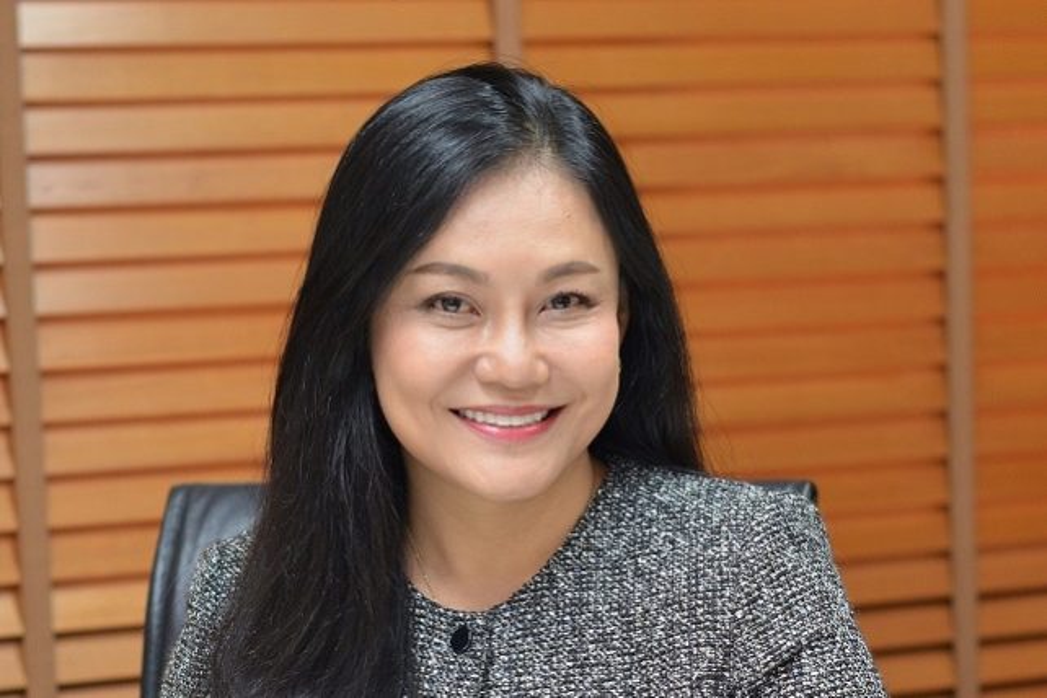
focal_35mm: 50
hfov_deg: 39.6
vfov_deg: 27.0
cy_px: 349
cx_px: 524
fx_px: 1454
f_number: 2.5
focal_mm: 50
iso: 500
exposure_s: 1/100
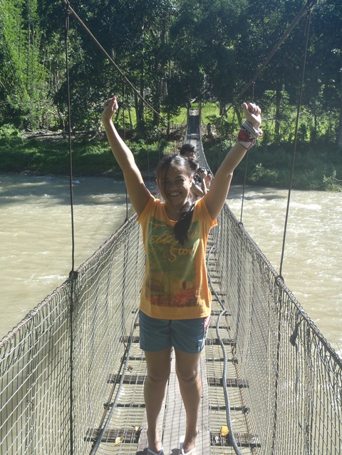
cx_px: 171
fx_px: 645
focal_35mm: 49
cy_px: 228
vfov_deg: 38.9
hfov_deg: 29.7
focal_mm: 8.89
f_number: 5.6
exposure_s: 1/125
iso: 80
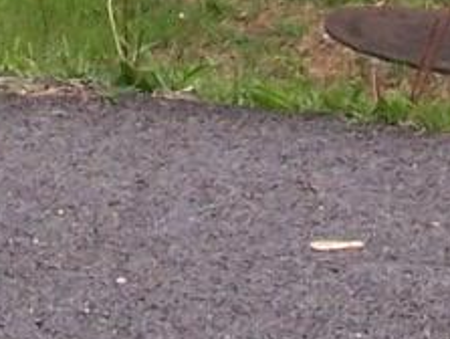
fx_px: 3437
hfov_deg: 7.5
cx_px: 200
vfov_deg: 5.4
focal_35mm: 264
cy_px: -575
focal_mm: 6.3
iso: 80
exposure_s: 1/640
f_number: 4
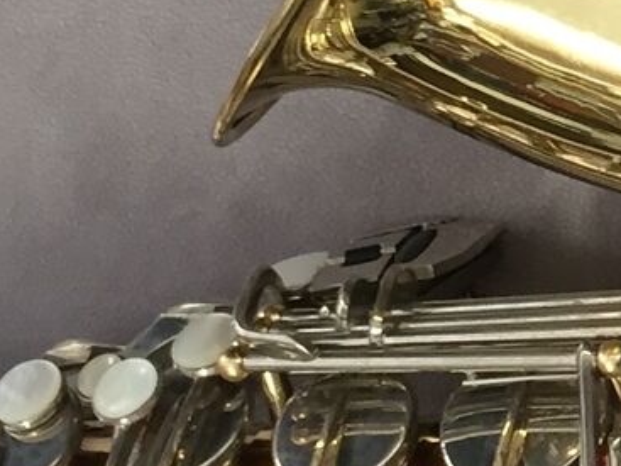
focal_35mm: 158
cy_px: 110
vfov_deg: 9.4
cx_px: 946
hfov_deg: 11.9
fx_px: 2834
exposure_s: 1/33
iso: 80
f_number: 2.2
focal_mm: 4.15
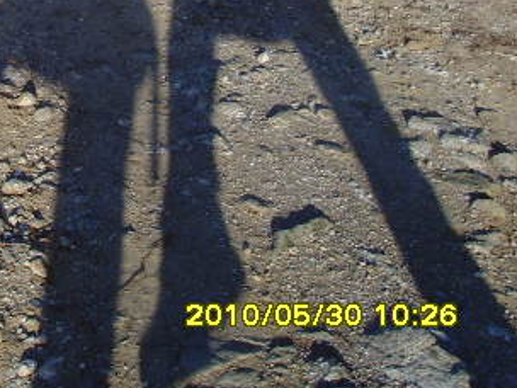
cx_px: 15
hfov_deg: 23.0
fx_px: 1225
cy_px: -9
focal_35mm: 82
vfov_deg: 17.5
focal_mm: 6.6
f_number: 6.3
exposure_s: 1/180
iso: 80
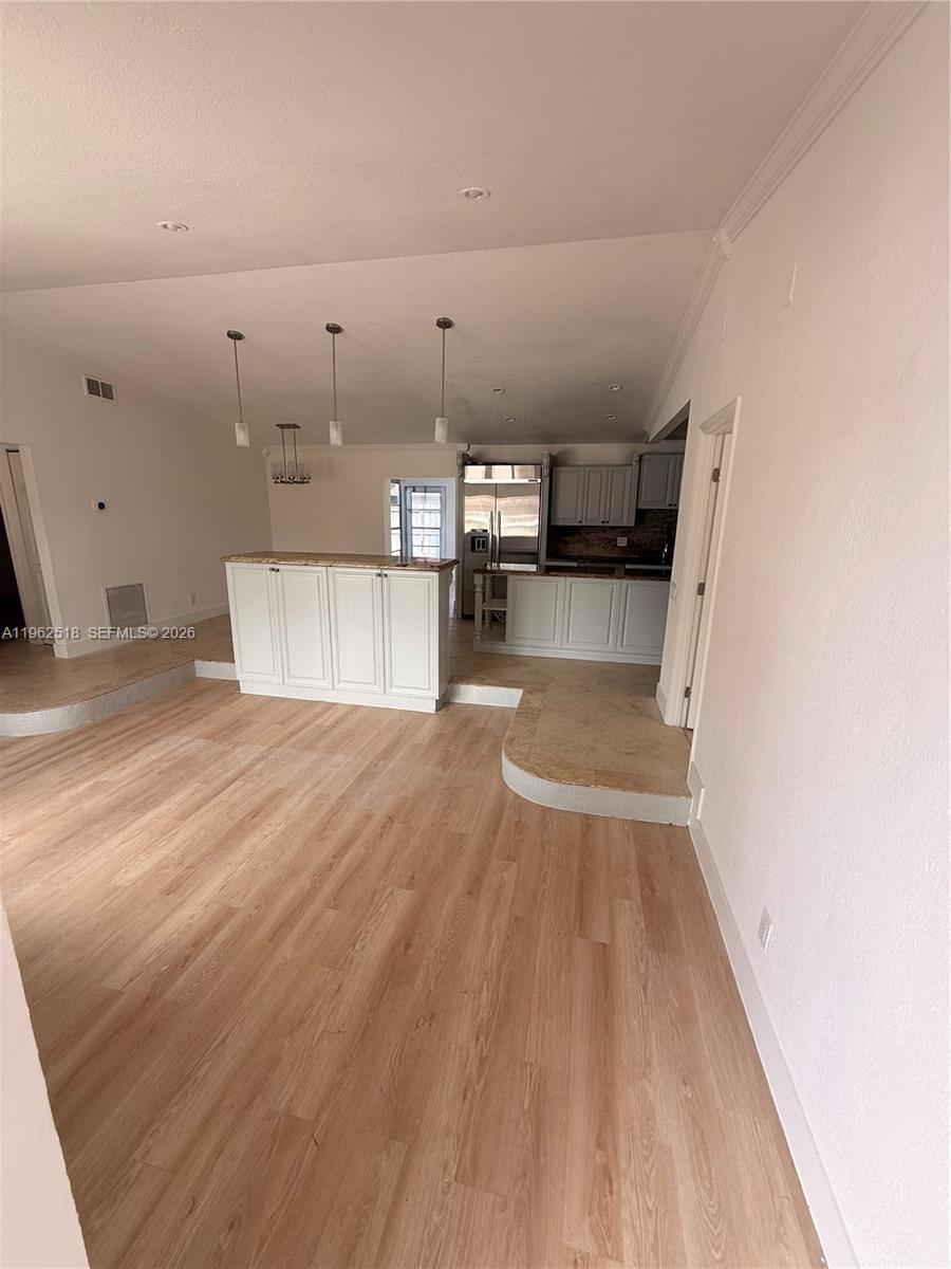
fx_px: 513
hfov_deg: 85.7
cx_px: 476
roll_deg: -1.3
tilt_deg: -13.6
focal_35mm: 14
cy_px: 634
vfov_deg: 102.1
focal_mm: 2.22
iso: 80
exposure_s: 1/99
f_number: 2.2
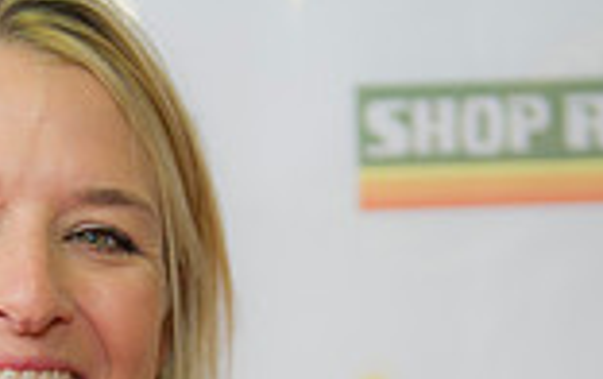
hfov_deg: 13.0
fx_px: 2617
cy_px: 603
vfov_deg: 8.1
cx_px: 27
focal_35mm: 159
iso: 640
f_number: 2.8
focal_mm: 42
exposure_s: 1/80
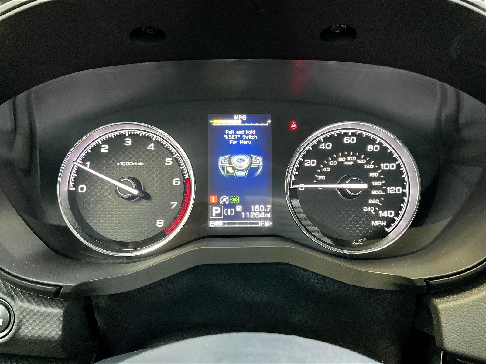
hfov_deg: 61.7
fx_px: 407
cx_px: 243
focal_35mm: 29
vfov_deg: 48.2
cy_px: 182
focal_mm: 3
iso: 320
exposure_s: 1/30
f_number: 1.8
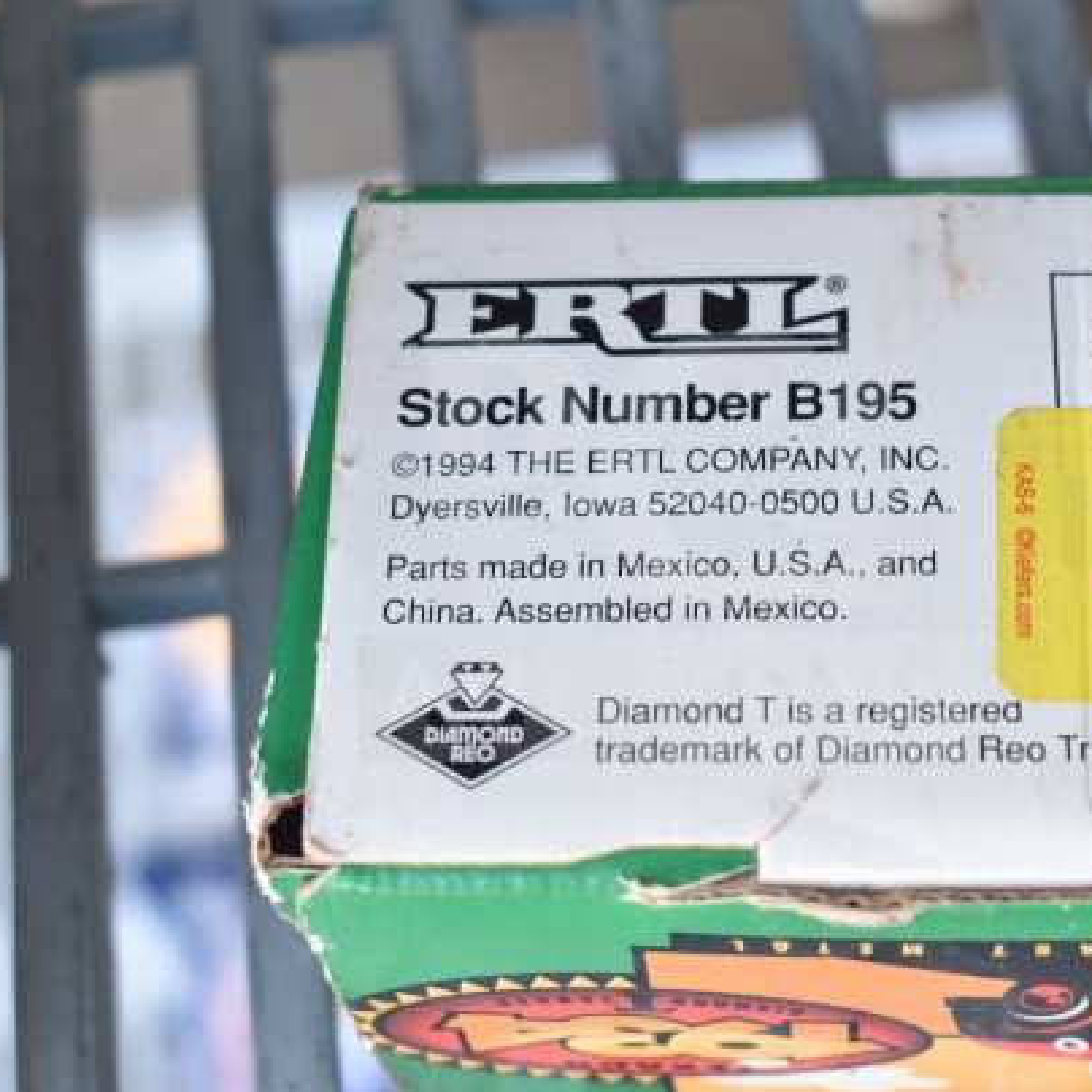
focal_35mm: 77
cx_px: 660
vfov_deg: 22.5
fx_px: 2748
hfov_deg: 22.4
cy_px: 547
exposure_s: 1/60
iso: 500
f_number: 5
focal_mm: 40
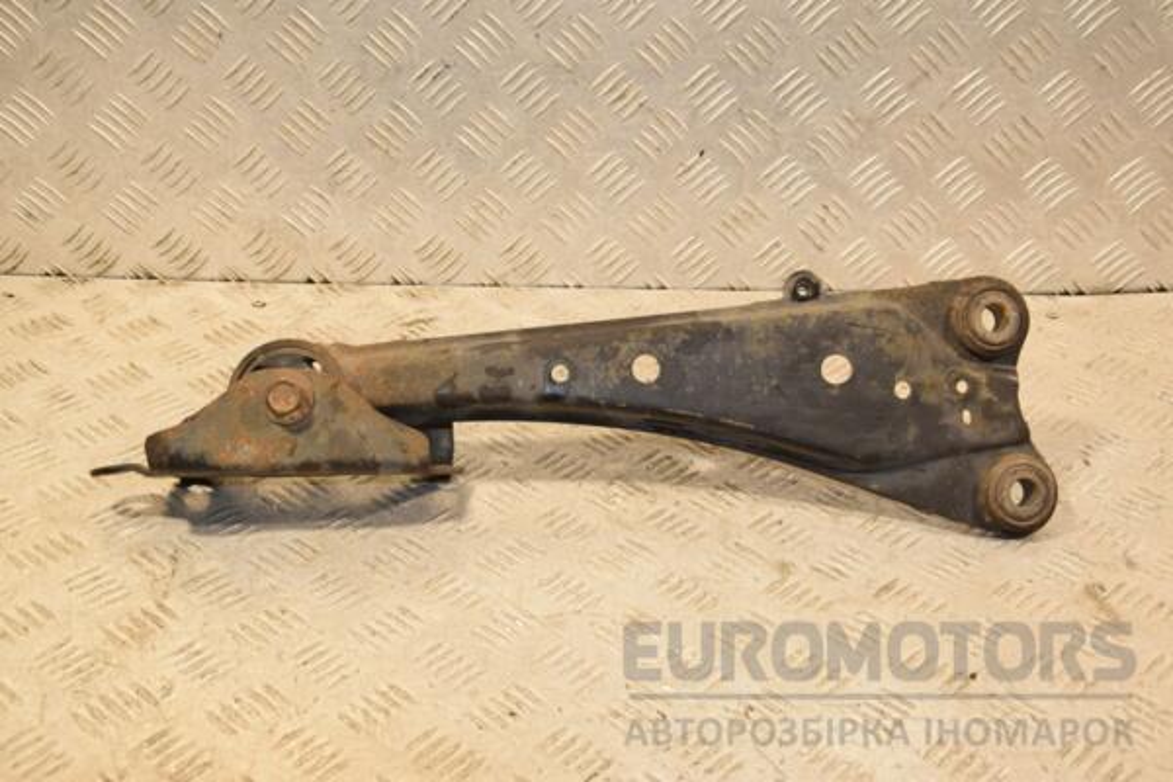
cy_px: 391
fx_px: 1662
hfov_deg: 38.9
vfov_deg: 26.5
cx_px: 586
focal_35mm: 51
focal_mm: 34
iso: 800
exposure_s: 1/200
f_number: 6.3
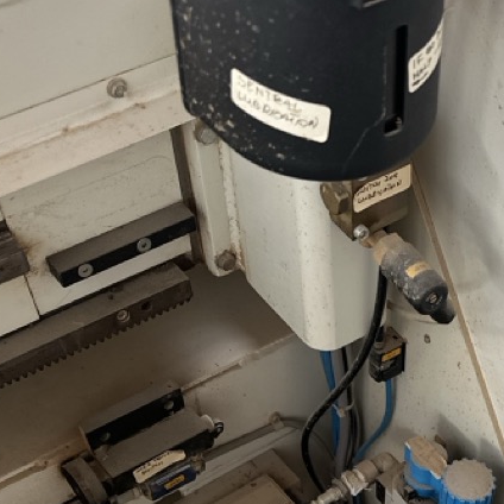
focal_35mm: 64
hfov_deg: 25.4
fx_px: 1054
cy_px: 645
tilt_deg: -60.8
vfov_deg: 23.8
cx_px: 515
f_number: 1.78
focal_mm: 6.86
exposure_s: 1/121
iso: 200
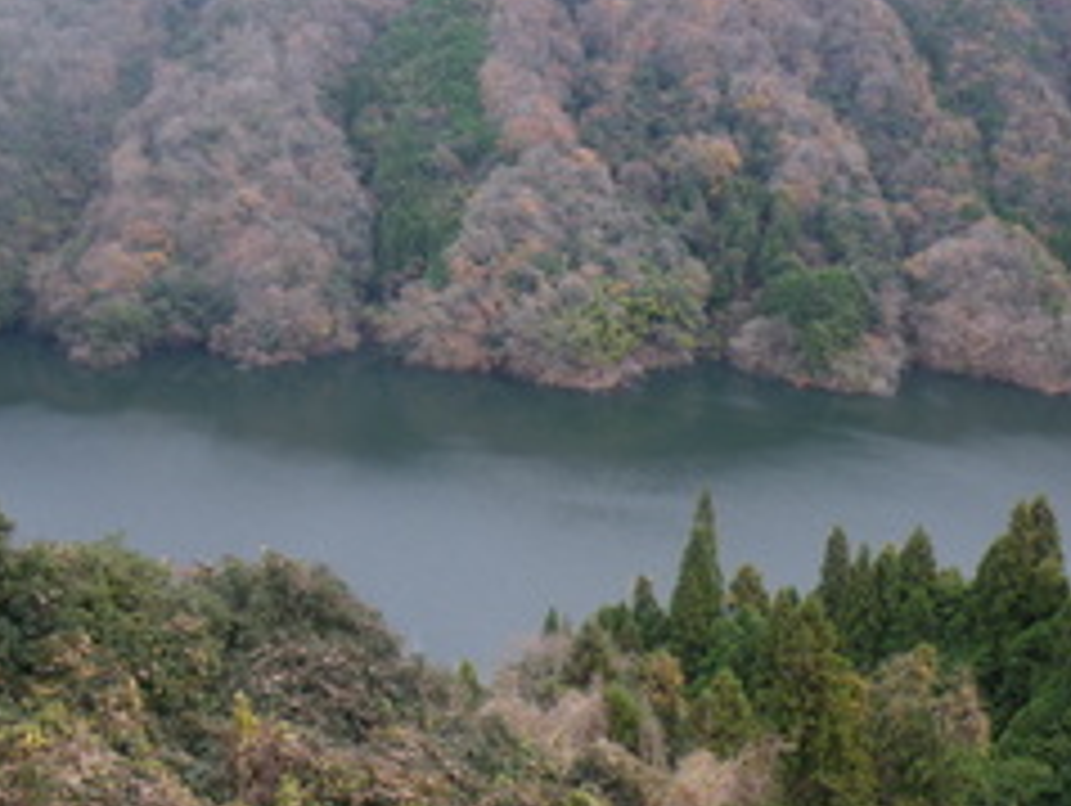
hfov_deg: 40.3
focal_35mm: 47
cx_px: 630
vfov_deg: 30.9
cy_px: 387
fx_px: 1456
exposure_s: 1/80
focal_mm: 5
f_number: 3.5
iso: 50
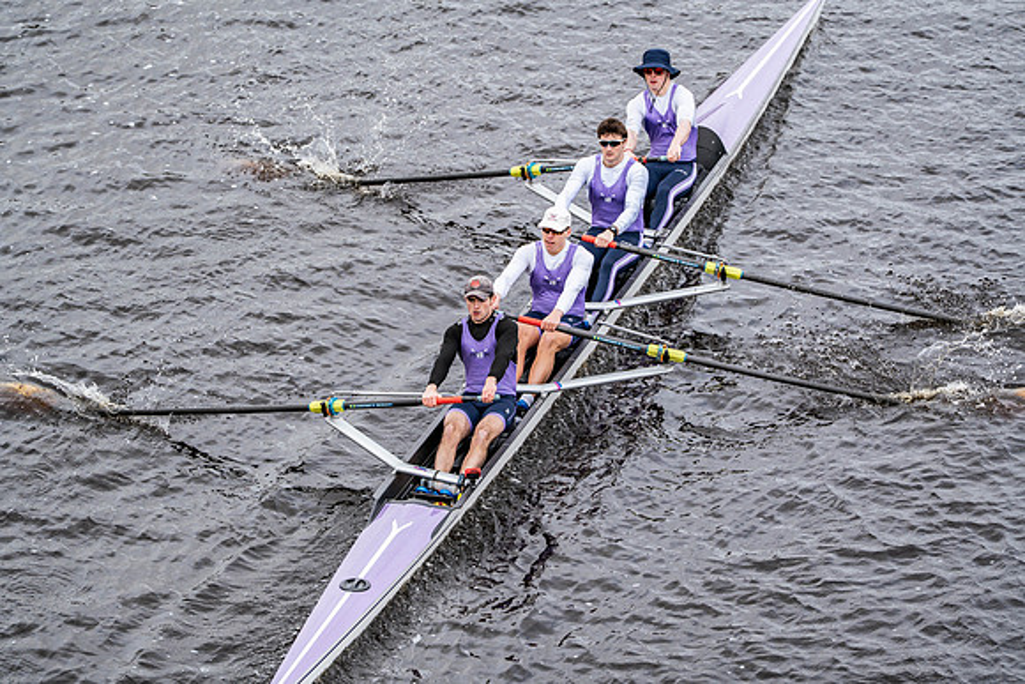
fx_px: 5696
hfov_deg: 10.3
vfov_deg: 6.9
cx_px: 512
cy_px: 342
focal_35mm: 200
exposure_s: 1/2000
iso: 320
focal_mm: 200
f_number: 2.8
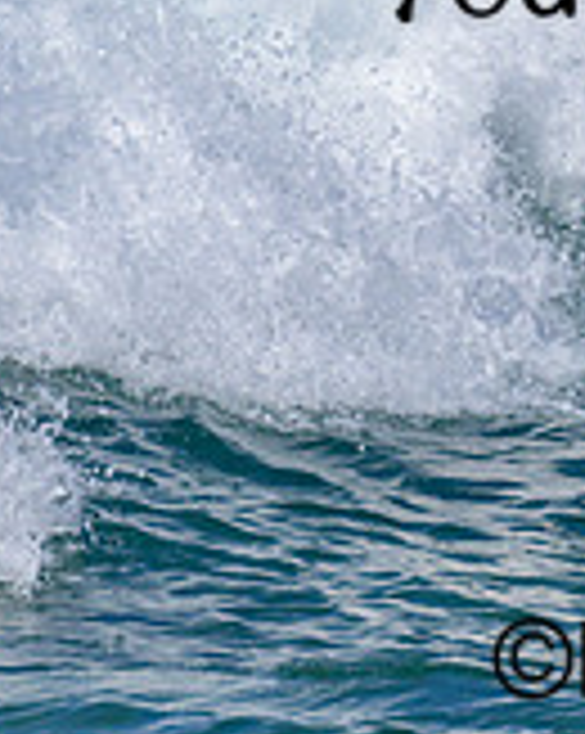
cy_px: -196
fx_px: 55746
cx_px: 1022
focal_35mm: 2571
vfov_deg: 0.8
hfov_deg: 0.6
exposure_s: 1/2000
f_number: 8
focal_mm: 560
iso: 320
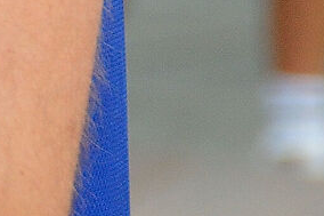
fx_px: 10813
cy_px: -569
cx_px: -502
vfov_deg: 1.1
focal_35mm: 1202
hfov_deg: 1.7
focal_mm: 95
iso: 400
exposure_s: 1/200
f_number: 5.3
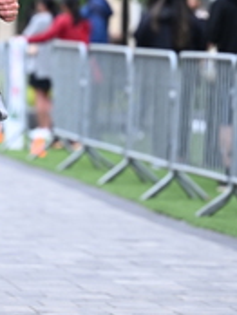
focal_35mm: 380
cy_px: 71
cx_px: -39
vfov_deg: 5.2
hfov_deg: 3.9
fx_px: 3460
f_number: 2.8
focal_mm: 125
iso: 1000
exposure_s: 1/1600
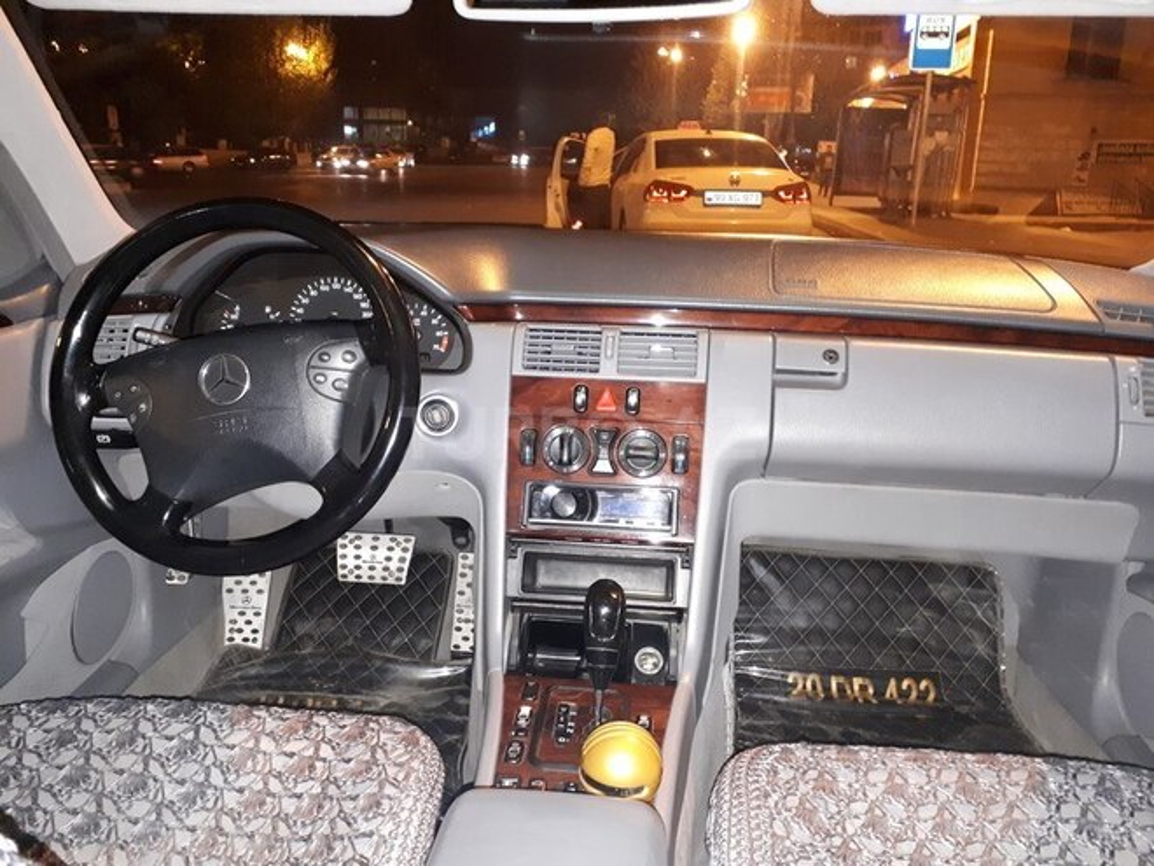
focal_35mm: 27
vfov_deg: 51.4
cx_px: 577
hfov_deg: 65.3
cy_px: 433
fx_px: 900
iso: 500
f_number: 1.9
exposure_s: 1/17
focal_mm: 3.6
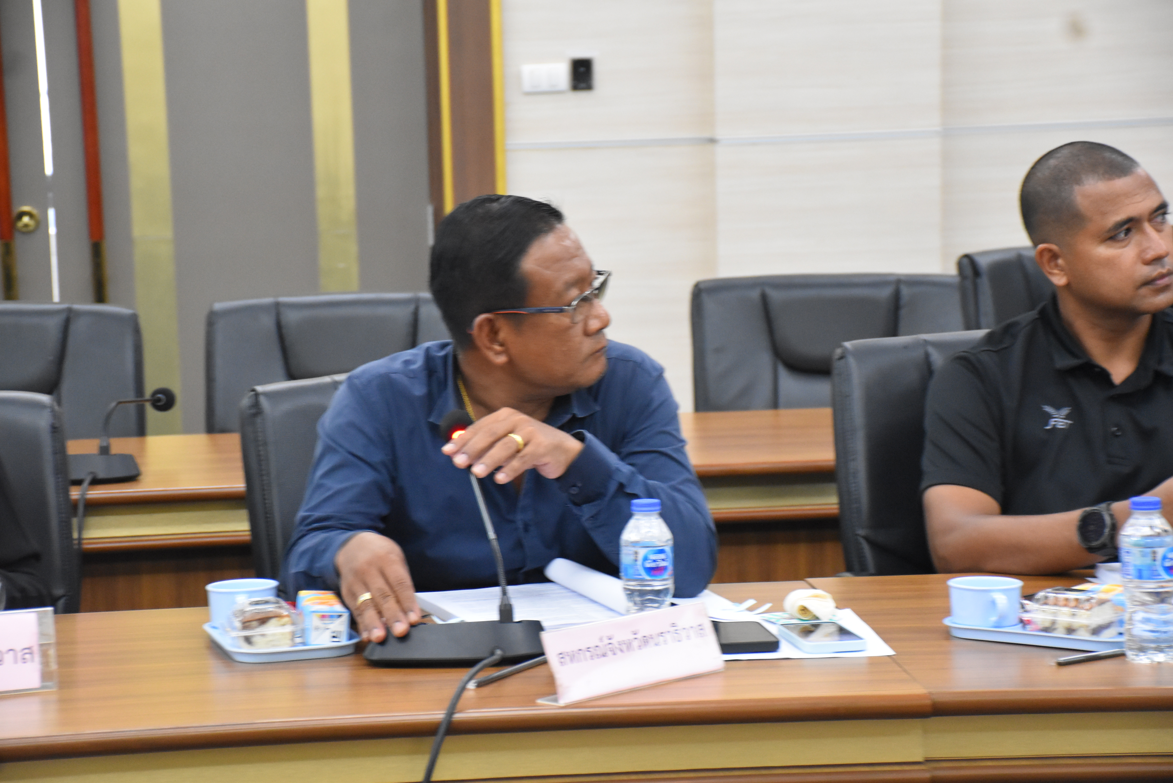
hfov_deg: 20.6
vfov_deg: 13.8
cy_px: 392
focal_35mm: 99
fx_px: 3226
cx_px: 586
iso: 3200
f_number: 5
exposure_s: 1/40
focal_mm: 66
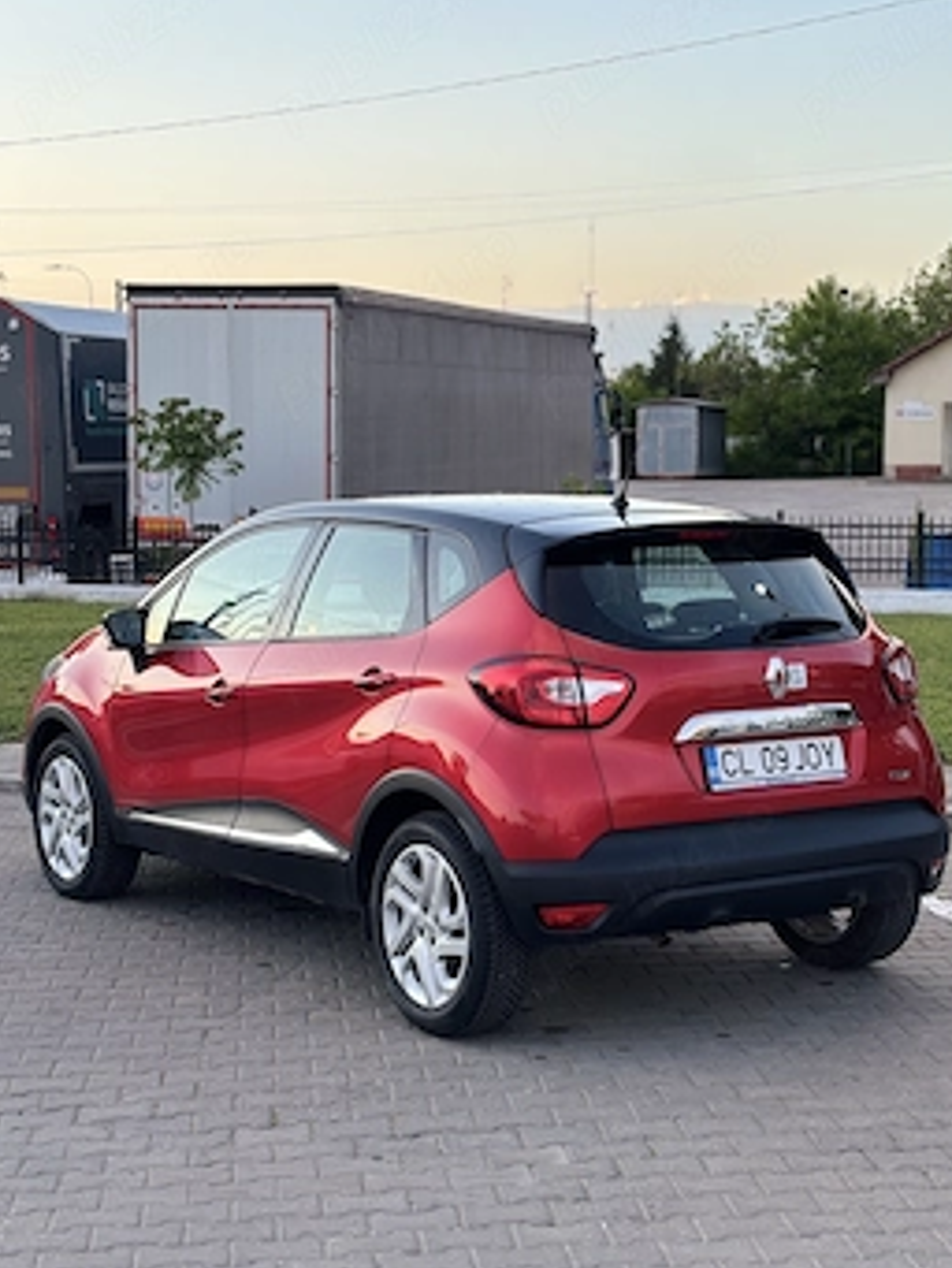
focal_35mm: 61
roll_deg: -0.8
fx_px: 2235
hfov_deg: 24.0
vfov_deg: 31.7
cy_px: 666
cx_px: 524
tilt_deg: -5.6
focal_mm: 5.96
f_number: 1.6
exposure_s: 1/121
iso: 40
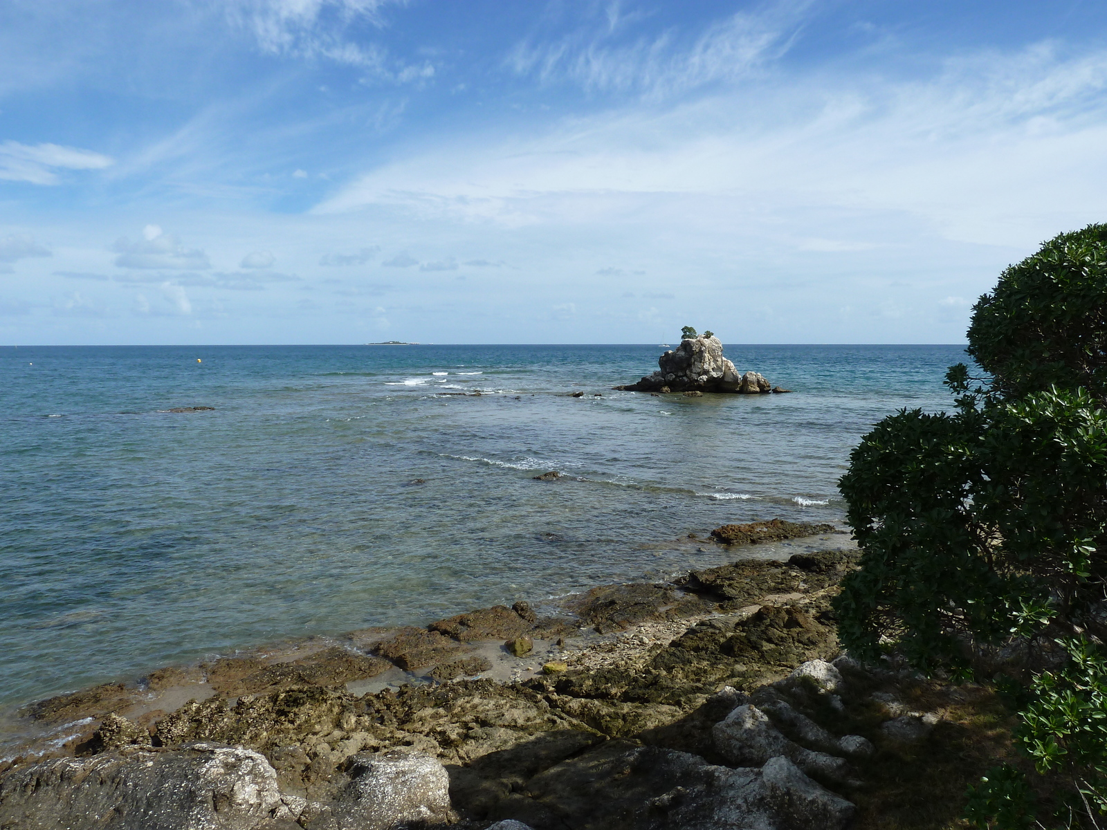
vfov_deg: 54.9
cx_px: 554
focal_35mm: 25
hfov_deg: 69.4
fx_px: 799
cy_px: 415
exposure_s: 1/500
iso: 80
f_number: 5
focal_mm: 4.1
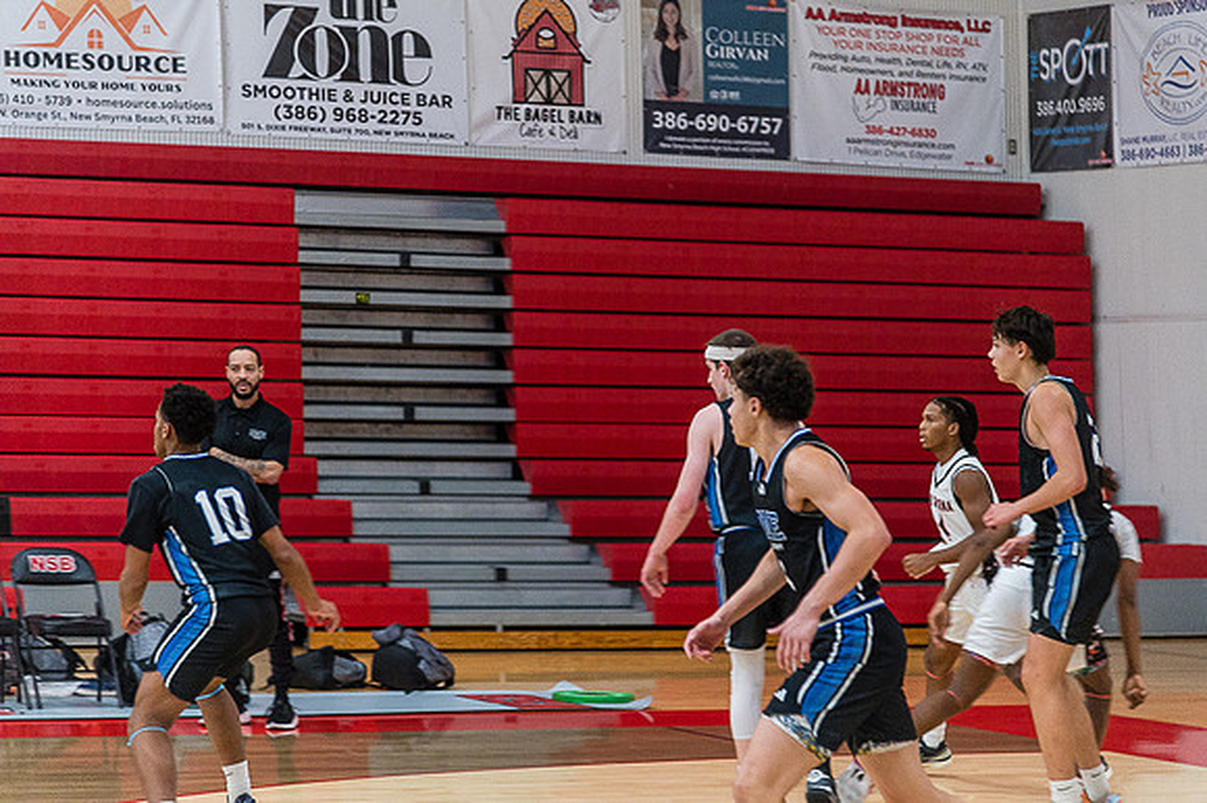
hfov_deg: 17.1
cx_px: 604
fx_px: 4021
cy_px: 402
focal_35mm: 120
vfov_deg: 11.4
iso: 5000
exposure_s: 1/320
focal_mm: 120
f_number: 4
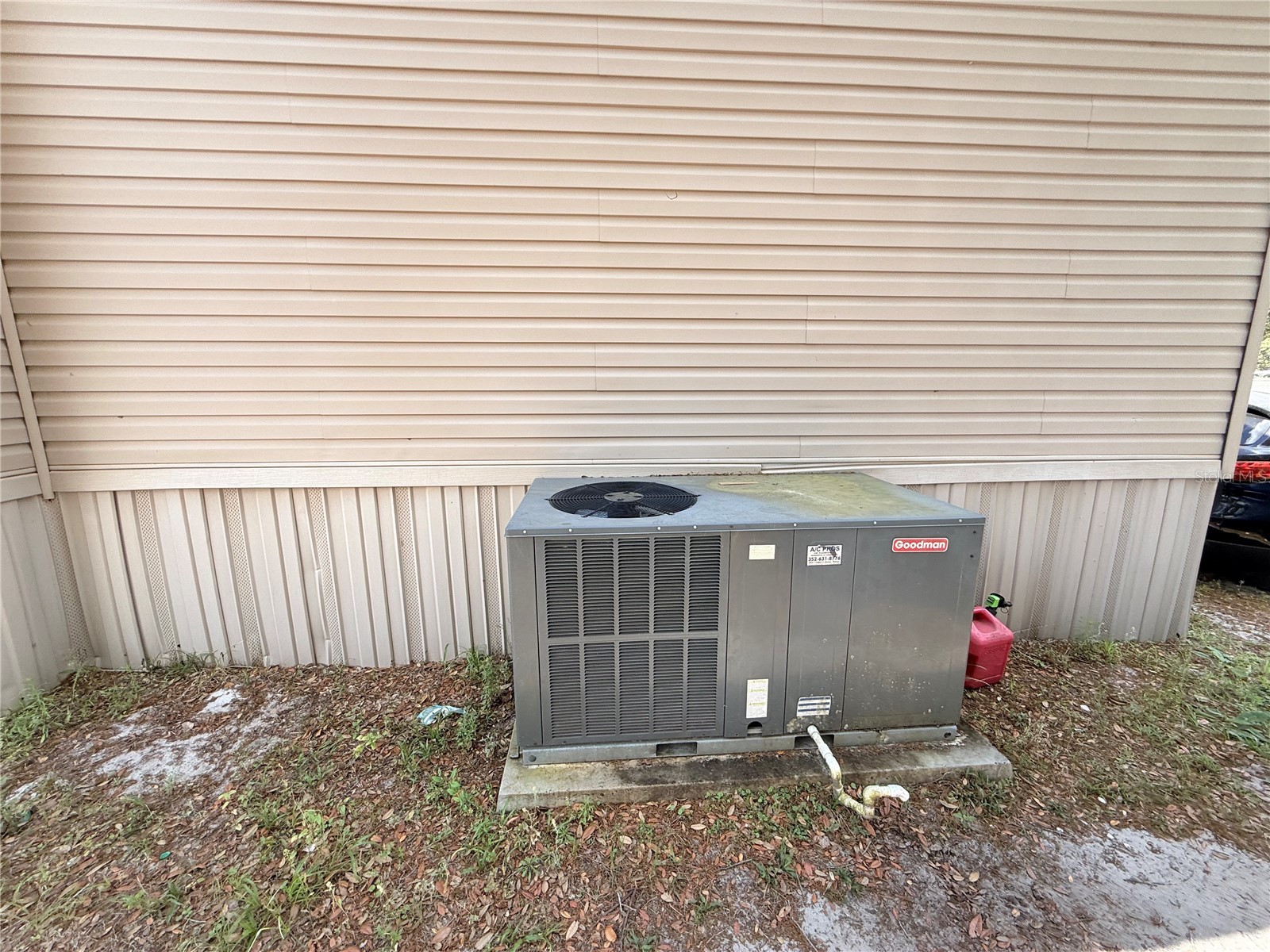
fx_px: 514
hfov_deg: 102.1
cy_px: 476
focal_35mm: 14
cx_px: 635
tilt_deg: -11.9
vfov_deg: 85.7
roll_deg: -0.4
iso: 50
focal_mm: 2.22
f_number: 2.2
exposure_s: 1/308
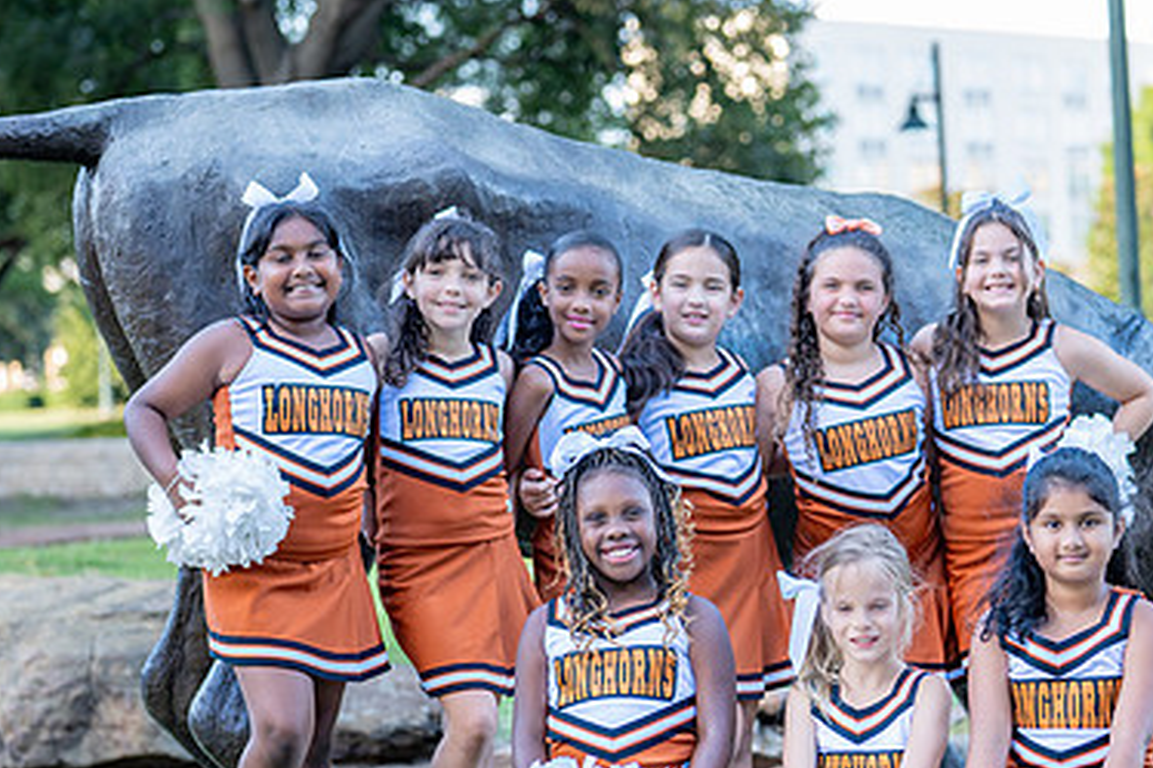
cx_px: 707
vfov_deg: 14.1
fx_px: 3105
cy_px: 515
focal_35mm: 97
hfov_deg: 21.0
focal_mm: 50
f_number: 2
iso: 250
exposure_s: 1/400
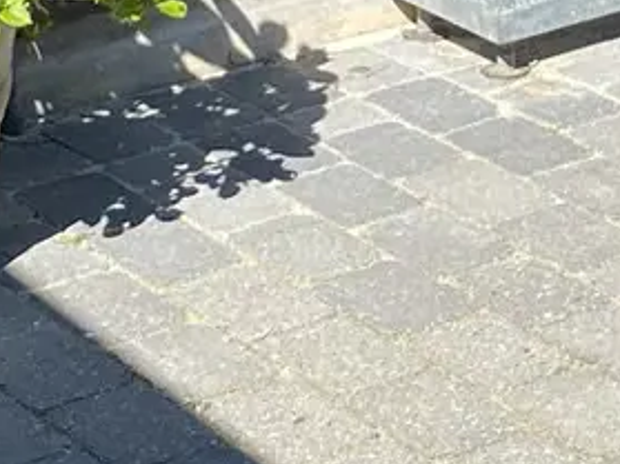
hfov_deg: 10.7
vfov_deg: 8.0
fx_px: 3205
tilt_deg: -15.0
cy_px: -371
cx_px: 933
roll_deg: +0.2
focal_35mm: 179
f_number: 1.8
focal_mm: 4.25
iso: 32
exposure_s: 1/1838
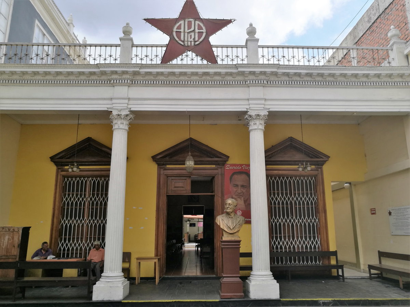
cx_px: 205
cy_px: 154
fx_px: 320
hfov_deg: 65.3
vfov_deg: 51.4
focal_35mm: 27
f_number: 2.2
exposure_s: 1/617
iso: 50
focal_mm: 4.5
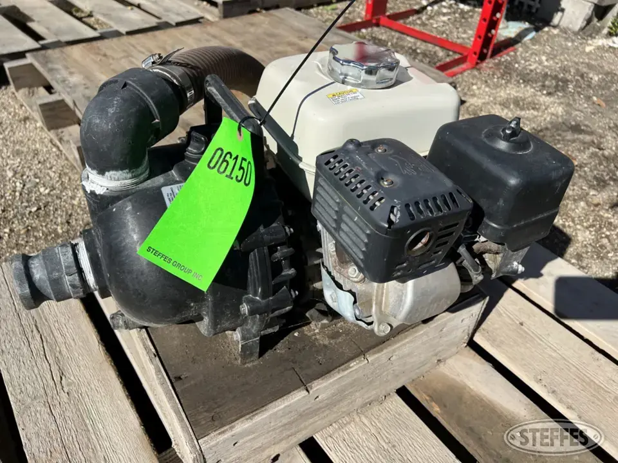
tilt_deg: -41.5
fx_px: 464
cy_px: 232
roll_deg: -1.7
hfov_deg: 67.3
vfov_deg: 53.1
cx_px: 309
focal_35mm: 26
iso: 50
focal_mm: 5.7
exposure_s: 1/5319
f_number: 1.5
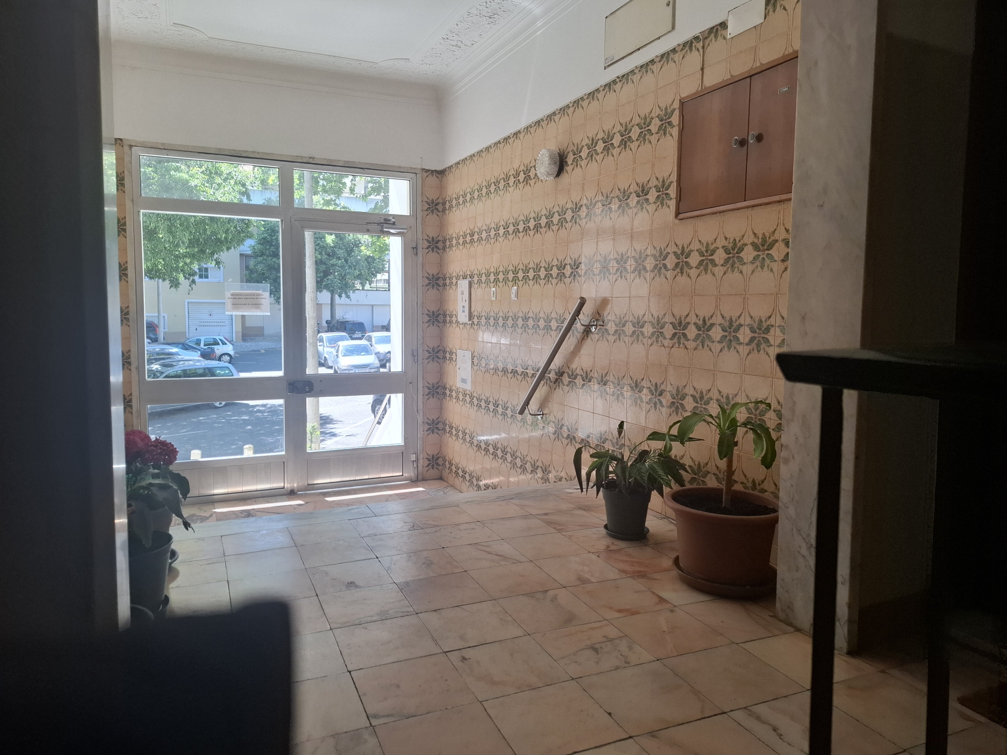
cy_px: 378
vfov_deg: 58.9
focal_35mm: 23
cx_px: 504
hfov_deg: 73.9
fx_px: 669
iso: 50
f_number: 1.8
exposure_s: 1/173
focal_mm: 5.54
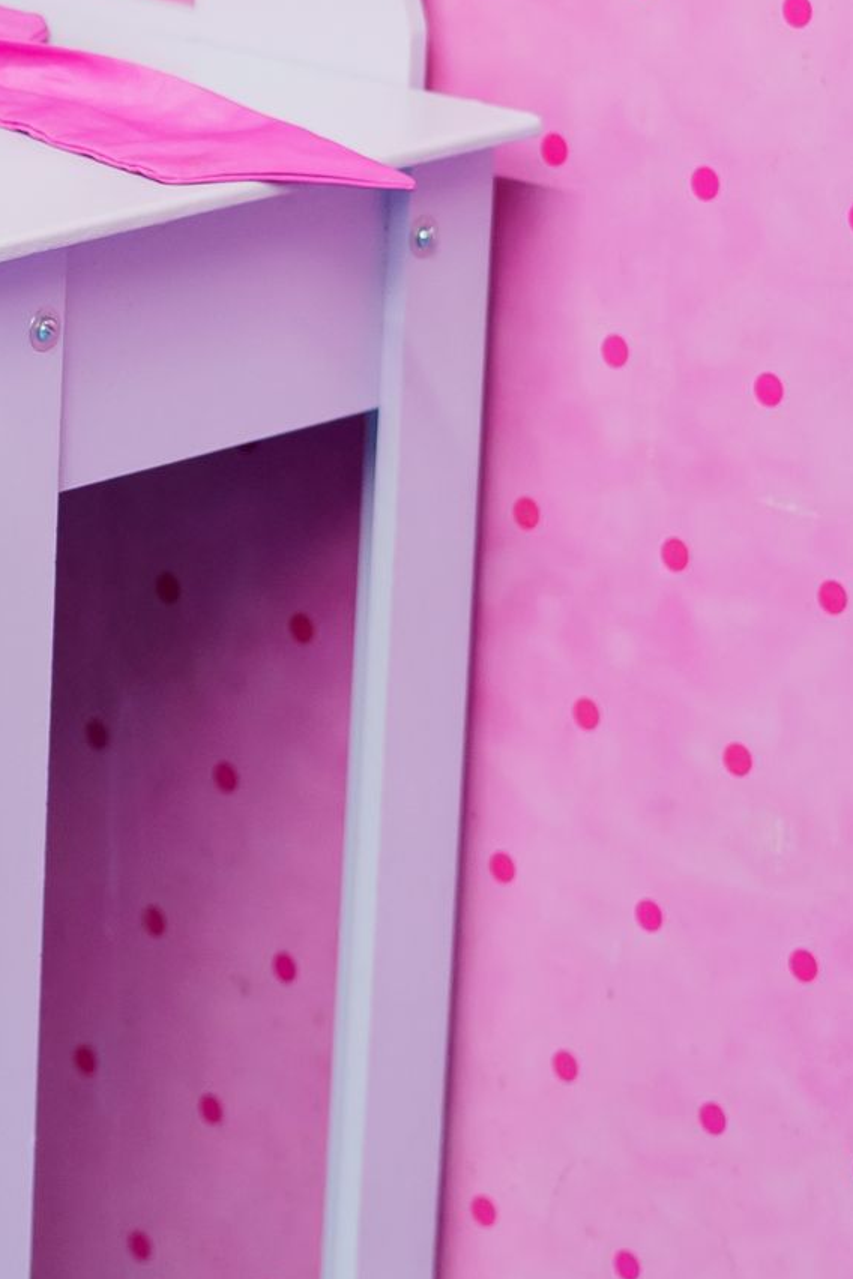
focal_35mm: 169
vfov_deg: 12.1
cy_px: 131
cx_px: -508
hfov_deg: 7.9
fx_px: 6006
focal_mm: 50
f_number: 2.8
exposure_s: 1/160
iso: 2000
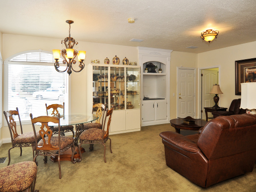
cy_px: 97
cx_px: 129
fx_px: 148
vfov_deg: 66.0
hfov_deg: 81.7
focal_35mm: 20
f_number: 4
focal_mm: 12
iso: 200
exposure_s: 1/60
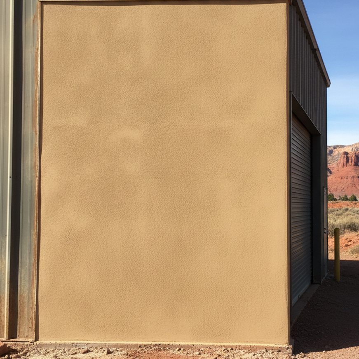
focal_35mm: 28
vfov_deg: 57.3
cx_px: 221
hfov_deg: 56.7
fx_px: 329
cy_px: 177
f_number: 1.8
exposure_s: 1/1994
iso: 56
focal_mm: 6.4
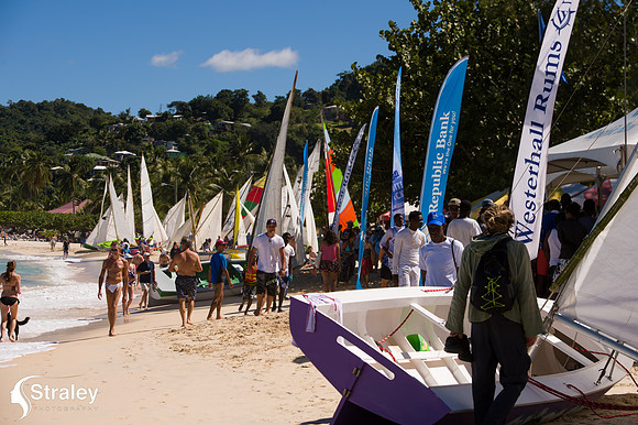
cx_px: 319
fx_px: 1629
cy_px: 212
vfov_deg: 14.8
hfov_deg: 22.2
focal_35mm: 92
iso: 100
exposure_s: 1/640
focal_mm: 92
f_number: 8
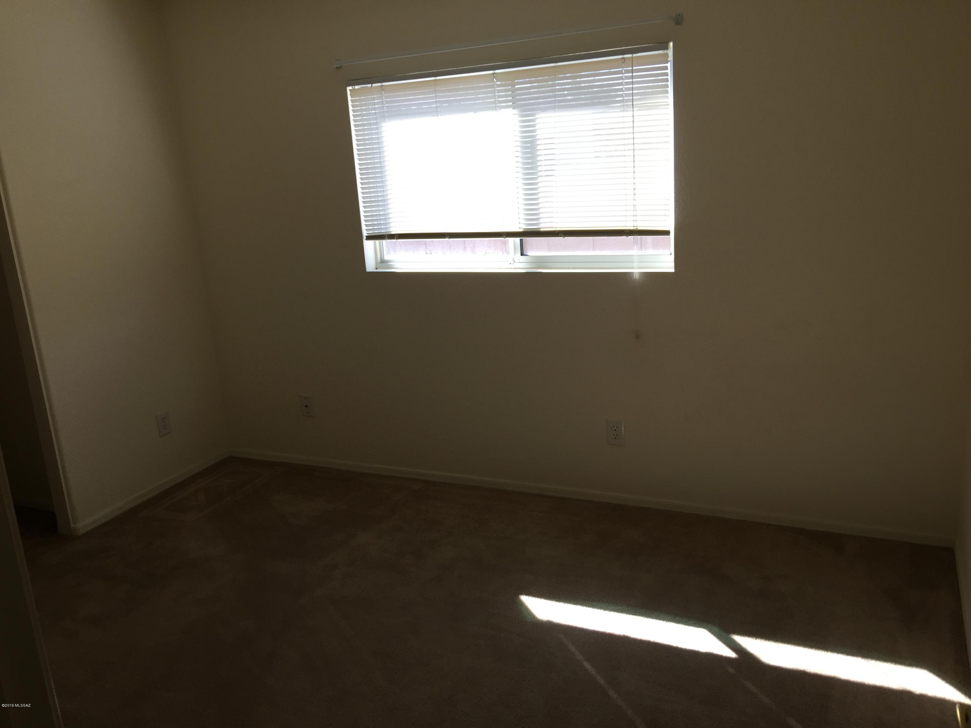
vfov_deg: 48.2
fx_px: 813
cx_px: 486
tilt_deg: -16.8
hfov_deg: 61.7
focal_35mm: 29
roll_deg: +4.4
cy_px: 364
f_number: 2.2
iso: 32
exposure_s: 1/128
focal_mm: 4.15
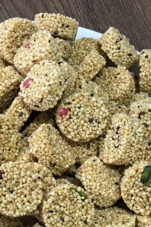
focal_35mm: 86
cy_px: 179
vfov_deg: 23.3
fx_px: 541
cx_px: 45
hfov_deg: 15.8
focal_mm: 5.75
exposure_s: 1/50
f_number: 2.8
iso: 640
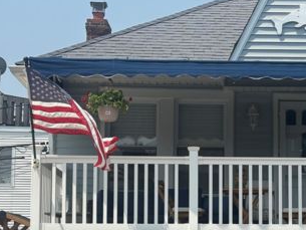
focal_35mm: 109
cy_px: 167
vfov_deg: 13.6
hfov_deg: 17.9
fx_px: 964
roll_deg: +0.1
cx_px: 251
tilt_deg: +5.9
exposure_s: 1/4065
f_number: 1.6
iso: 40
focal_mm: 5.96
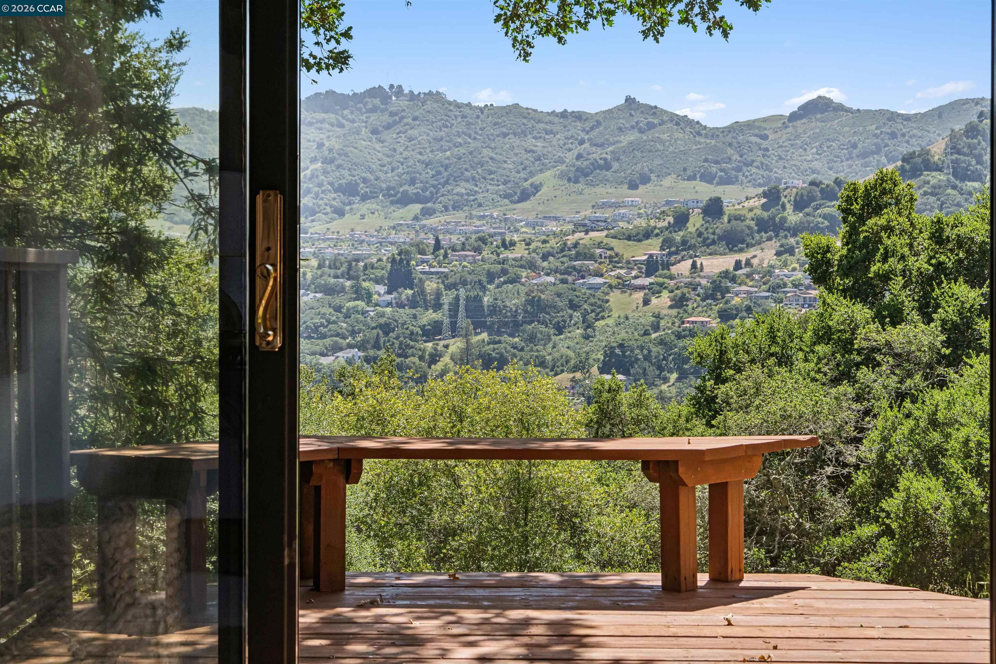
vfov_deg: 24.2
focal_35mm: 56
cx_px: 498
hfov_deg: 35.6
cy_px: 332
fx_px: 1549
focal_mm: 56
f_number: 16
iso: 640
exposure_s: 1/400
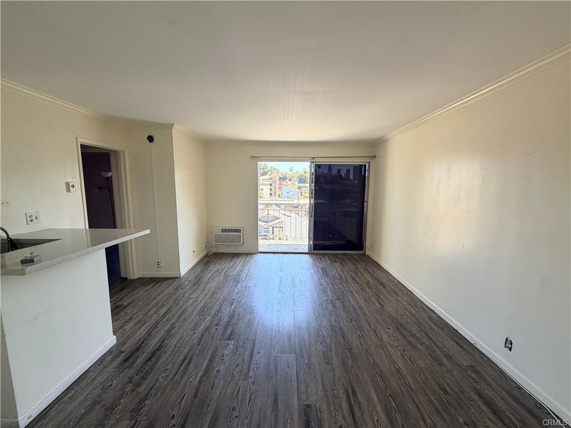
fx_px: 231
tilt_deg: -6.3
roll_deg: +0.0
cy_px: 214
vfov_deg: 85.7
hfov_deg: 102.1
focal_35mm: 14
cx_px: 286
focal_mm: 2.22
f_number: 2.2
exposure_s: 1/121
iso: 80
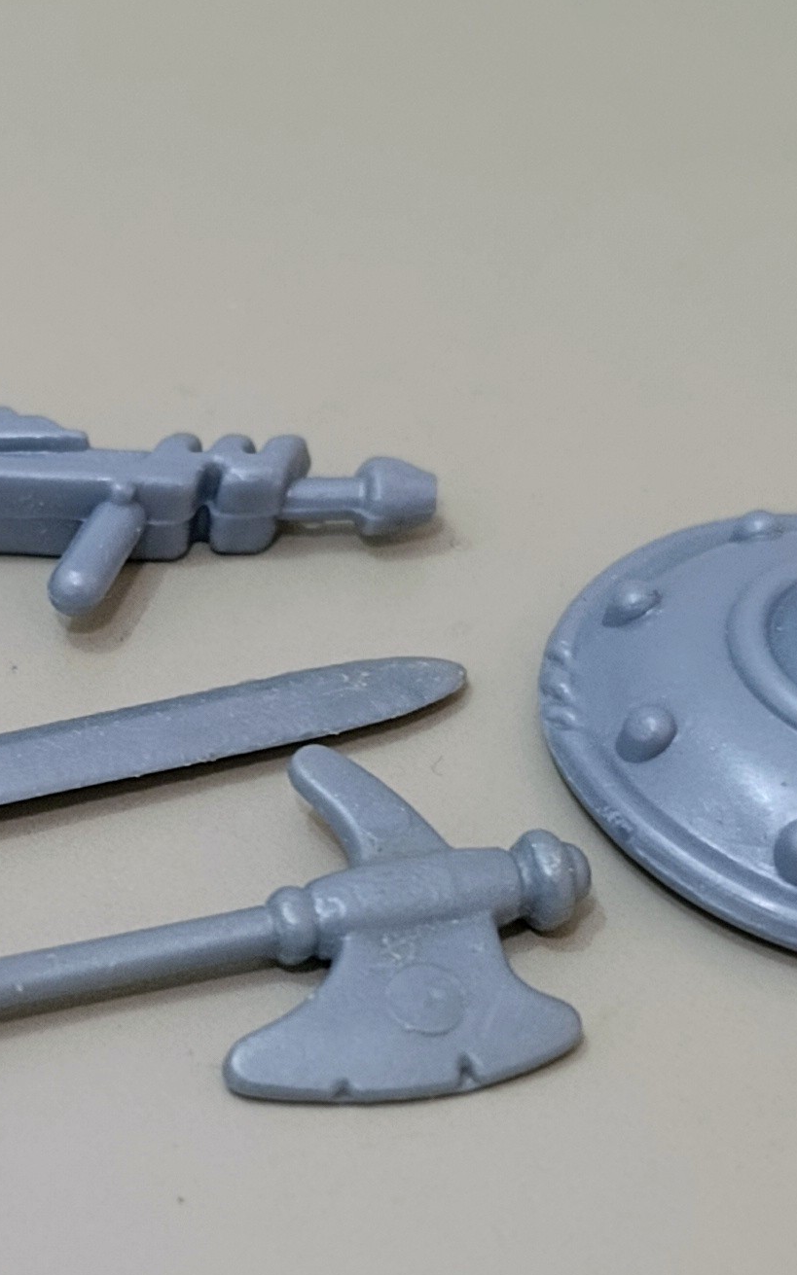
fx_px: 2642
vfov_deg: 27.0
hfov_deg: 16.9
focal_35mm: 76
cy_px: 806
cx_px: 49
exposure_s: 1/33.3
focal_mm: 6.11
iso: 957
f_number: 1.65
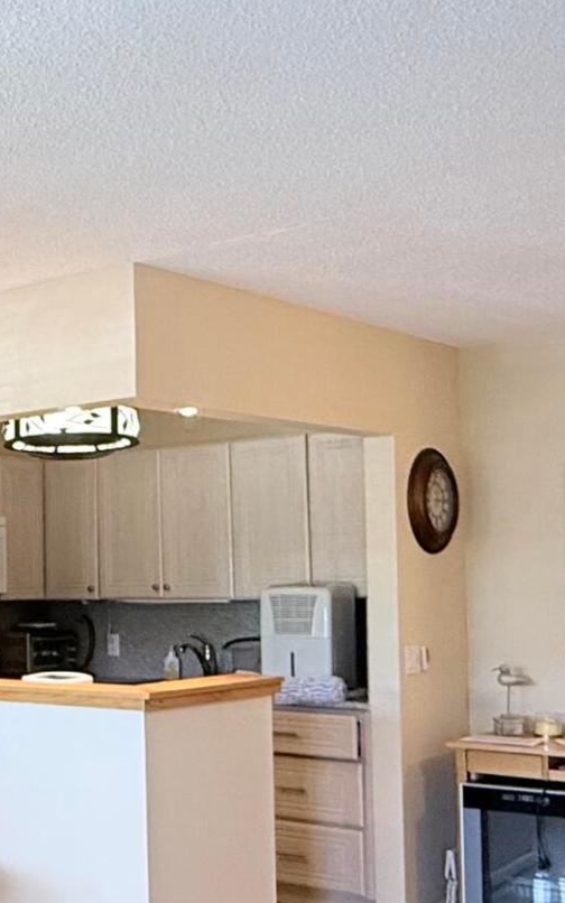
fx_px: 1305
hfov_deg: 22.6
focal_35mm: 53
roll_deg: +0.8
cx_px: -96
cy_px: 559
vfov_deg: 38.0
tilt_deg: +1.5
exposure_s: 1/120
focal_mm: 2.22
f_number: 2.2
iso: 250
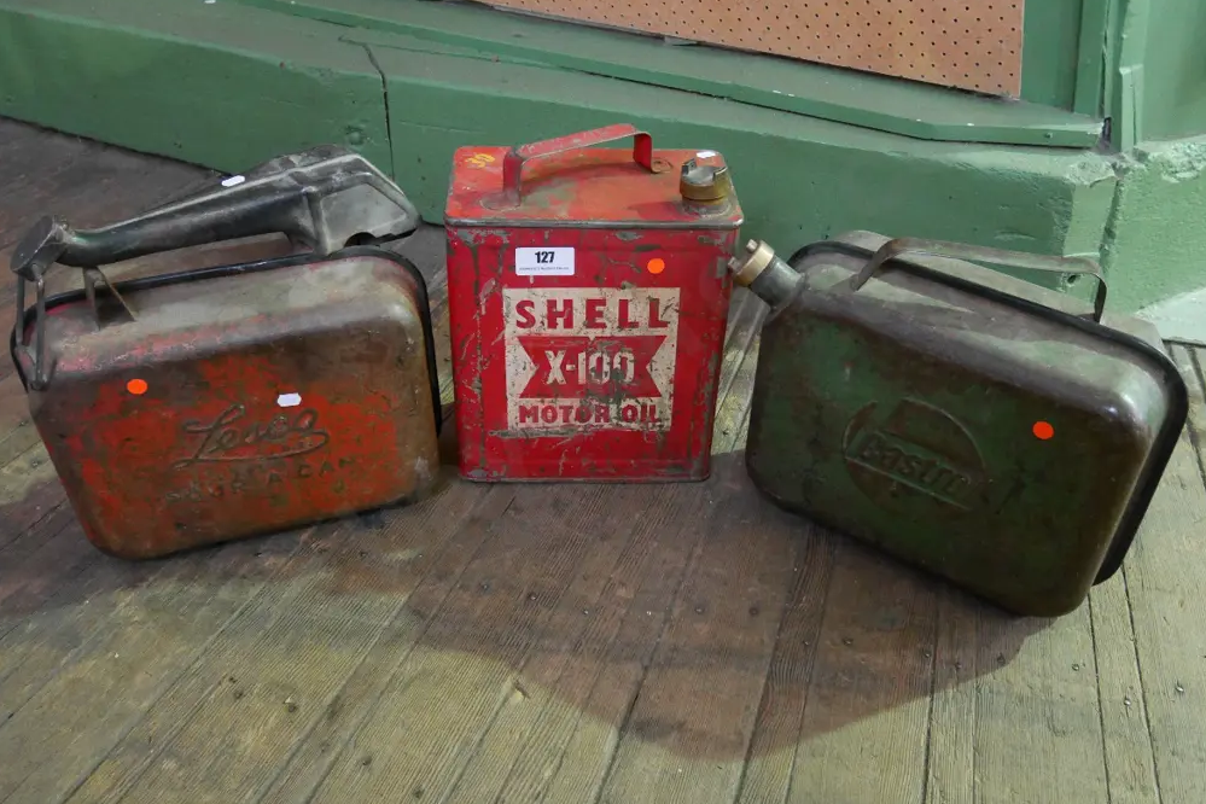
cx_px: 593
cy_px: 389
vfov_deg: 41.1
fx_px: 1072
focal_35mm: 32
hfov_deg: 58.7
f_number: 4
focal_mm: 15
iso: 3200
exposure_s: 1/6
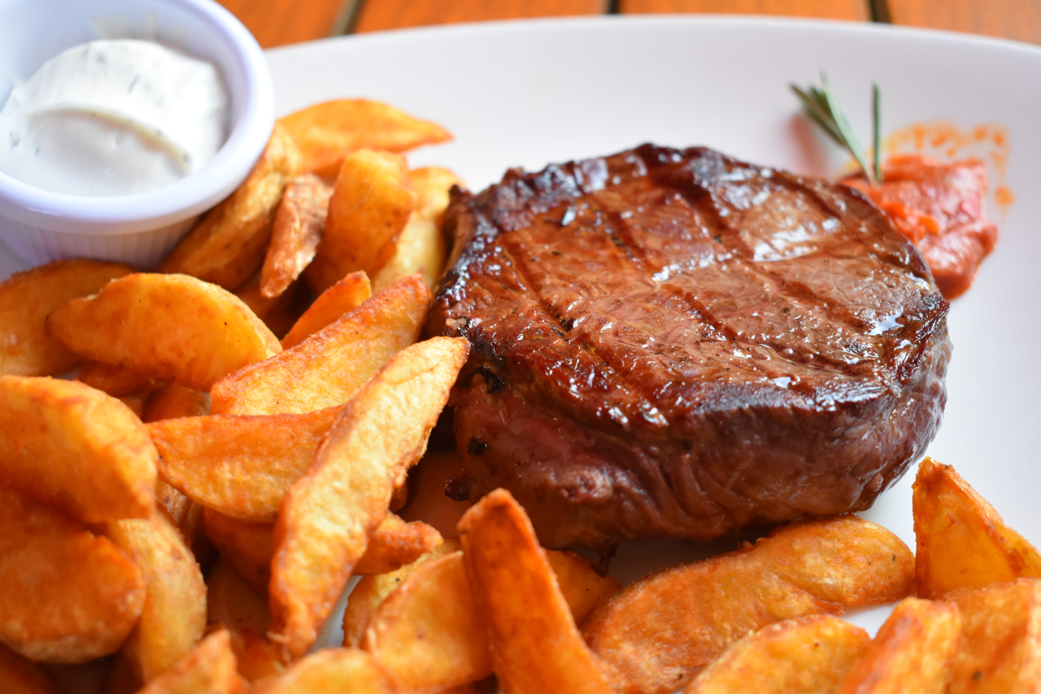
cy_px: 347
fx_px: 1388
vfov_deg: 28.1
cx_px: 520
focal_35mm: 48
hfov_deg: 41.1
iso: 1000
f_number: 4.5
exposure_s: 1/125
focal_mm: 32
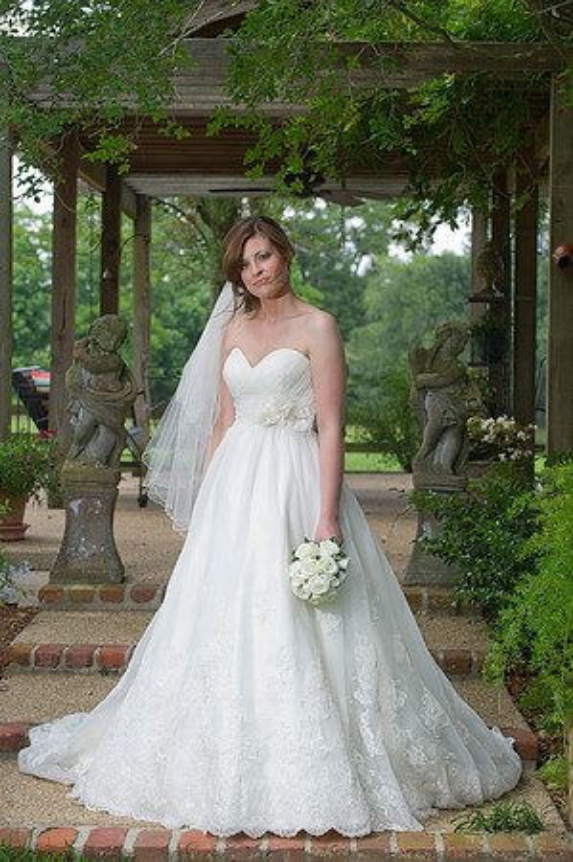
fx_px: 2512
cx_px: 286
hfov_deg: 13.0
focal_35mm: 105
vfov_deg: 19.5
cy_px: 431
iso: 500
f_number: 6.3
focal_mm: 105
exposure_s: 1/200
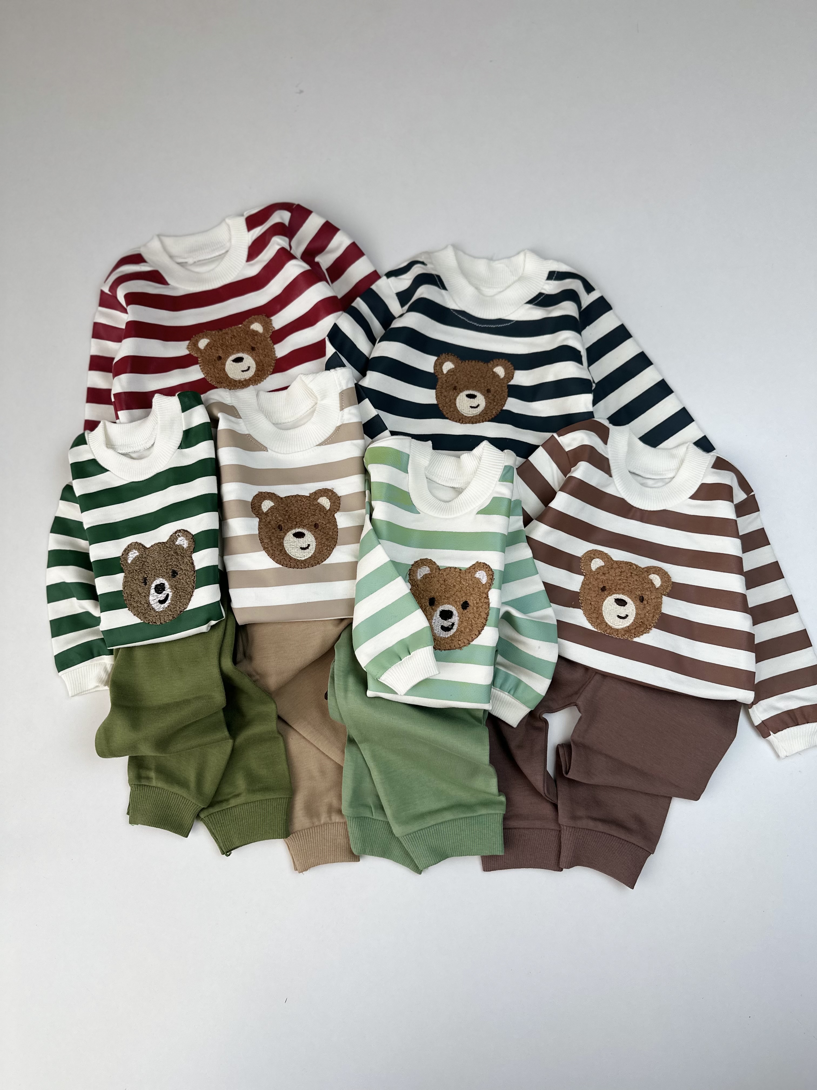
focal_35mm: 24
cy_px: 545
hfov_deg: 56.8
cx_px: 408
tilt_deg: -81.9
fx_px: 755
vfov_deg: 71.6
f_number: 1.78
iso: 80
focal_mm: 6.86
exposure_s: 1/442
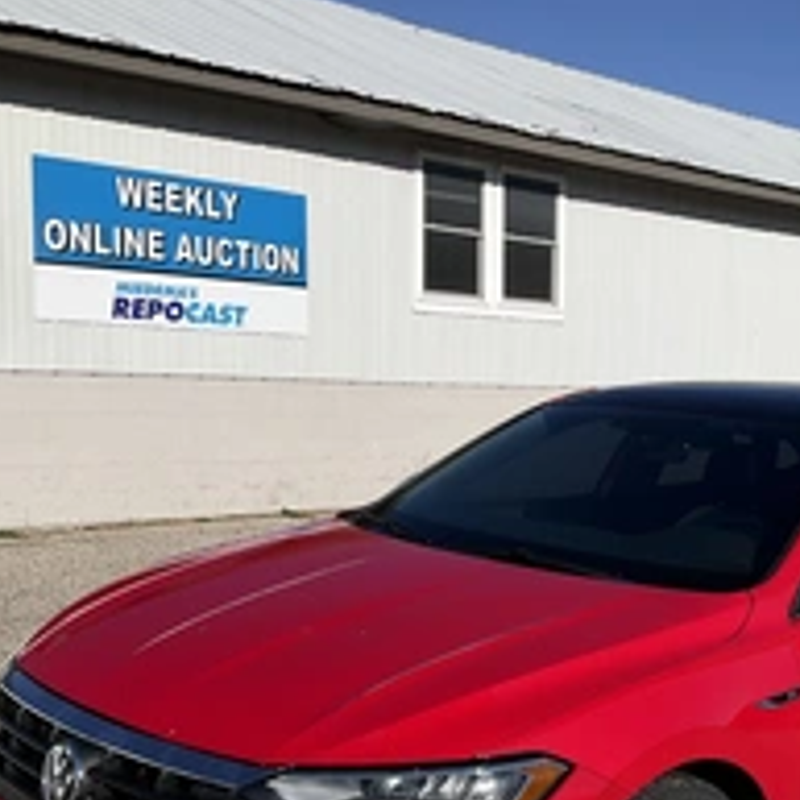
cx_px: 630
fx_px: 1386
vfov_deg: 31.9
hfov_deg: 31.4
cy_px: 543
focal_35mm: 53
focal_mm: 3
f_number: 1.8
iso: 25
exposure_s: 1/3534
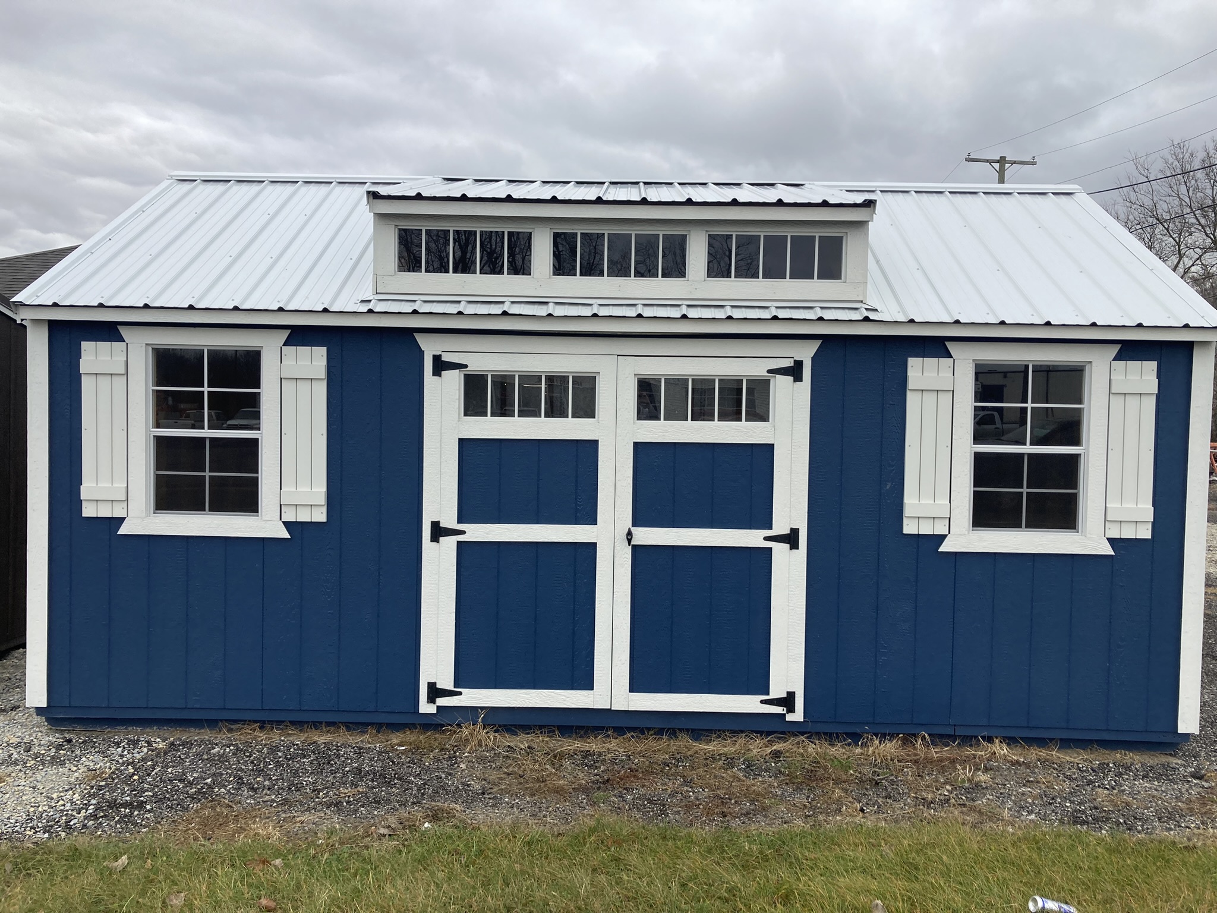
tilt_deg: -2.3
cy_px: 456
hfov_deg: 63.4
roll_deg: -1.1
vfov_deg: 49.7
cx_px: 608
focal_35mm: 28
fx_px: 984
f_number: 1.8
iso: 20
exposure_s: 1/398
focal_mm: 3.99
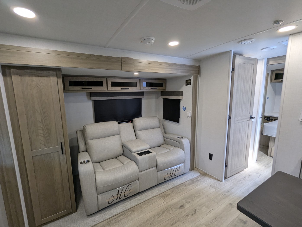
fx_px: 140
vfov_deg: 78.2
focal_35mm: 16
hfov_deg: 94.4
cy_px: 114
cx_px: 151
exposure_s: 1/32.6
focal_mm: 2.35
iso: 45
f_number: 2.2
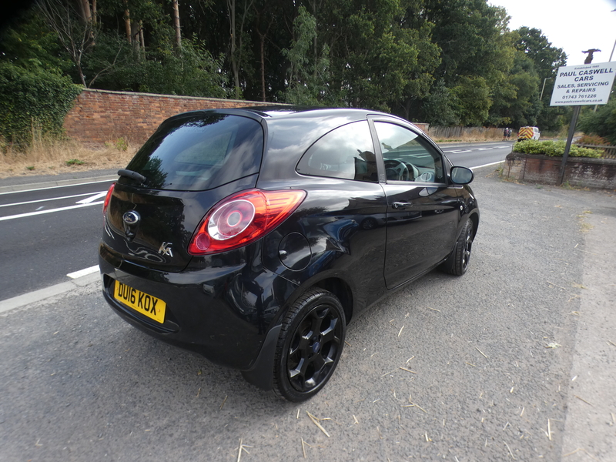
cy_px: 231
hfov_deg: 81.7
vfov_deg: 66.0
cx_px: 308
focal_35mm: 20
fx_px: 356
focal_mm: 3.6
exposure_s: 1/320
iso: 80
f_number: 2.8
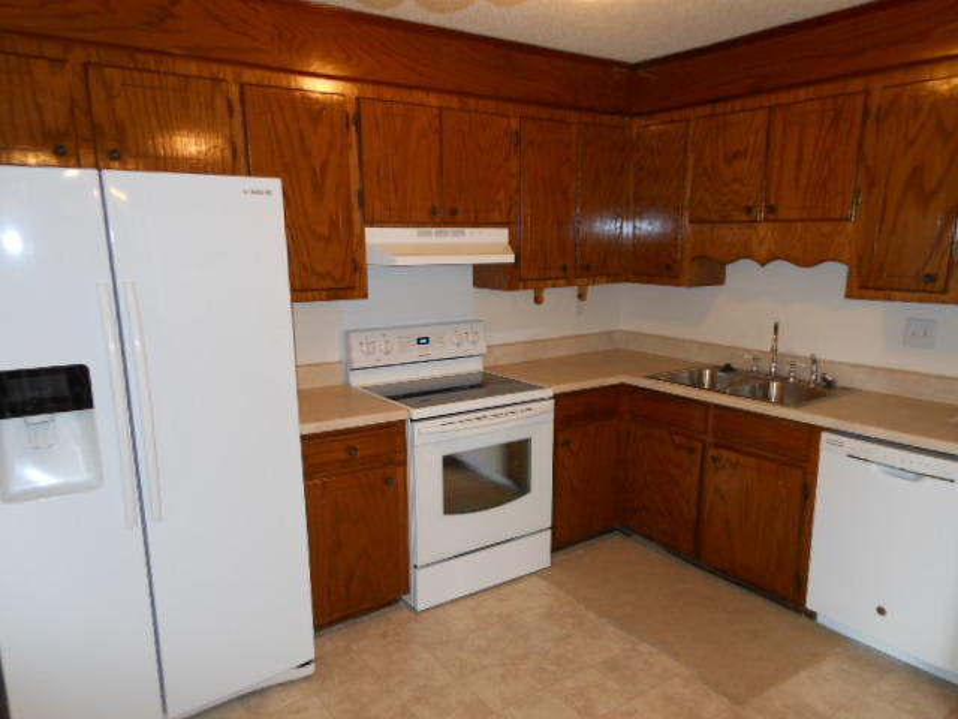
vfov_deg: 54.9
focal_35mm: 25
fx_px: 692
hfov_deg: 69.4
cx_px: 479
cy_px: 360
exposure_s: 1/25
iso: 200
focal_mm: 4.5
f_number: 3.2
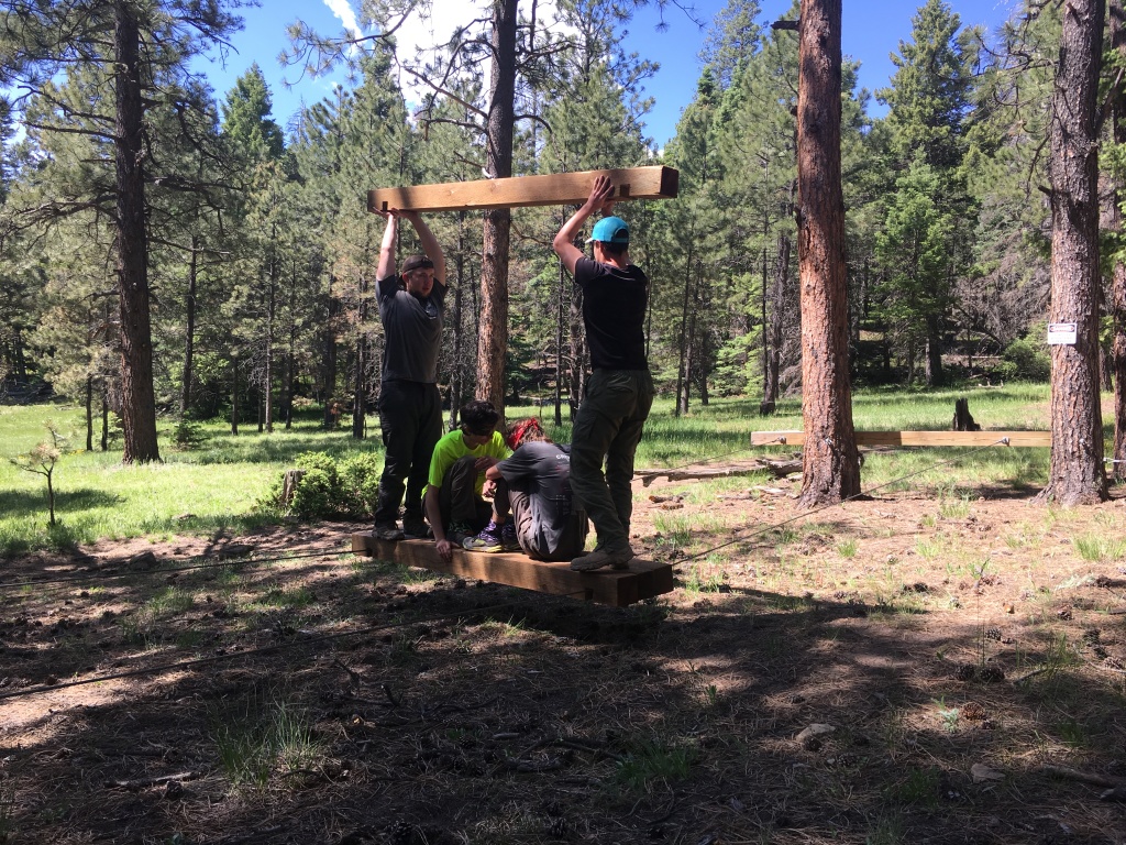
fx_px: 943
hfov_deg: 61.7
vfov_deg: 48.2
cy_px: 422
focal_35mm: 29
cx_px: 563
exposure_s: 1/409
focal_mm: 4.15
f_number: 2.2
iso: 25
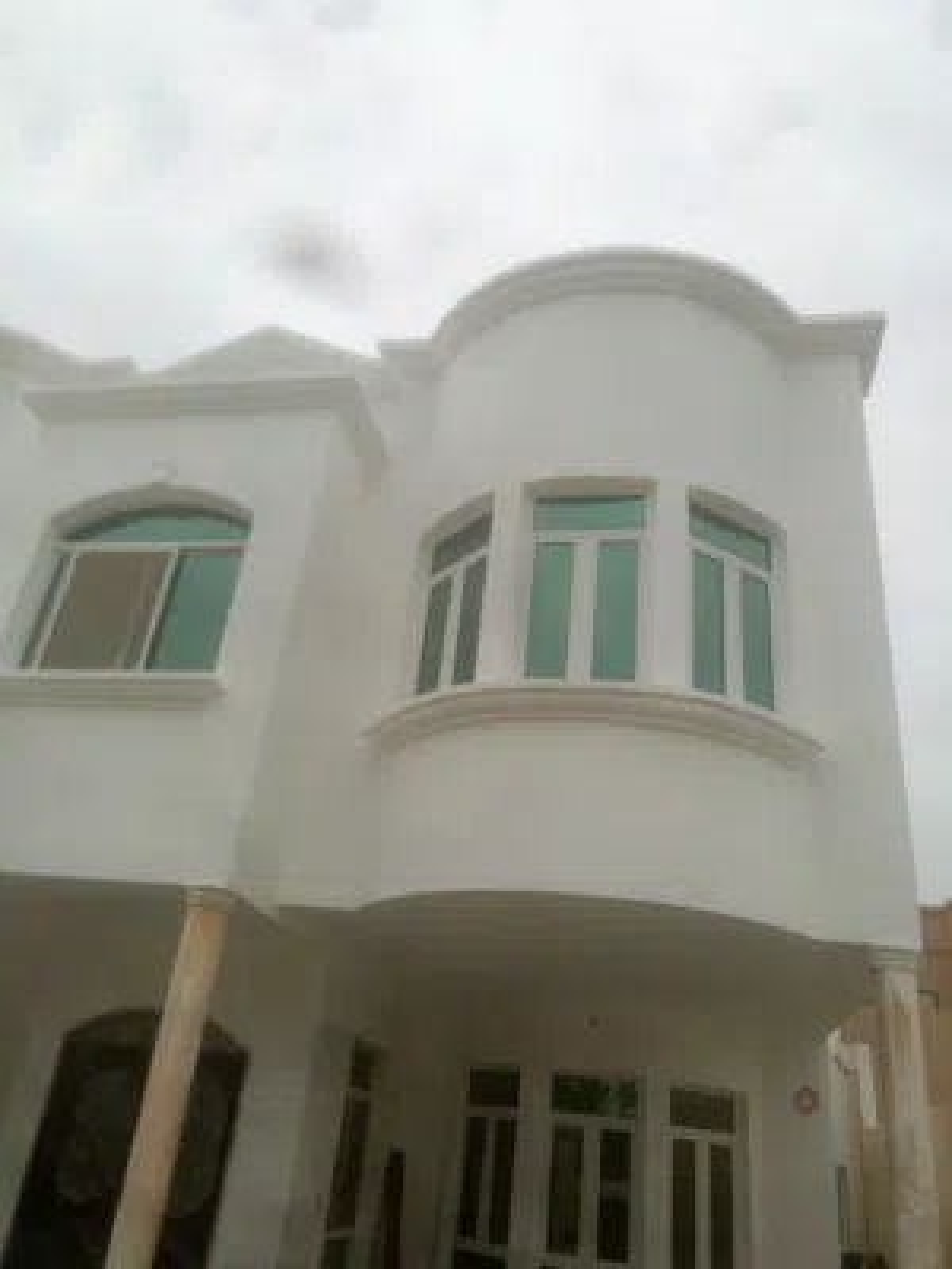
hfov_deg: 54.9
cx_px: 476
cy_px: 634
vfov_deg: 69.4
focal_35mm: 25
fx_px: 917
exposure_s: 1/535
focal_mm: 4.76
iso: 119
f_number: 1.69
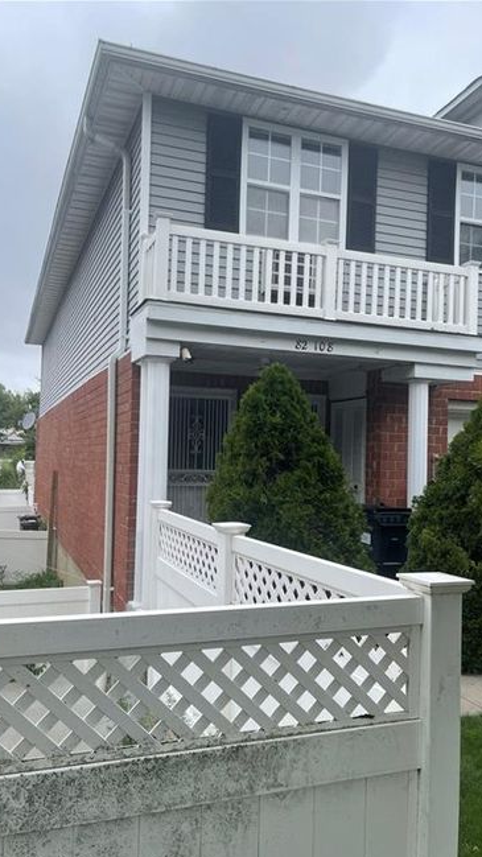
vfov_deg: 67.9
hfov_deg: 41.5
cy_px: 439
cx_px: 250
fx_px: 636
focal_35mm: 28
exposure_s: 1/916
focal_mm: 5.1
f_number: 1.6
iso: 32
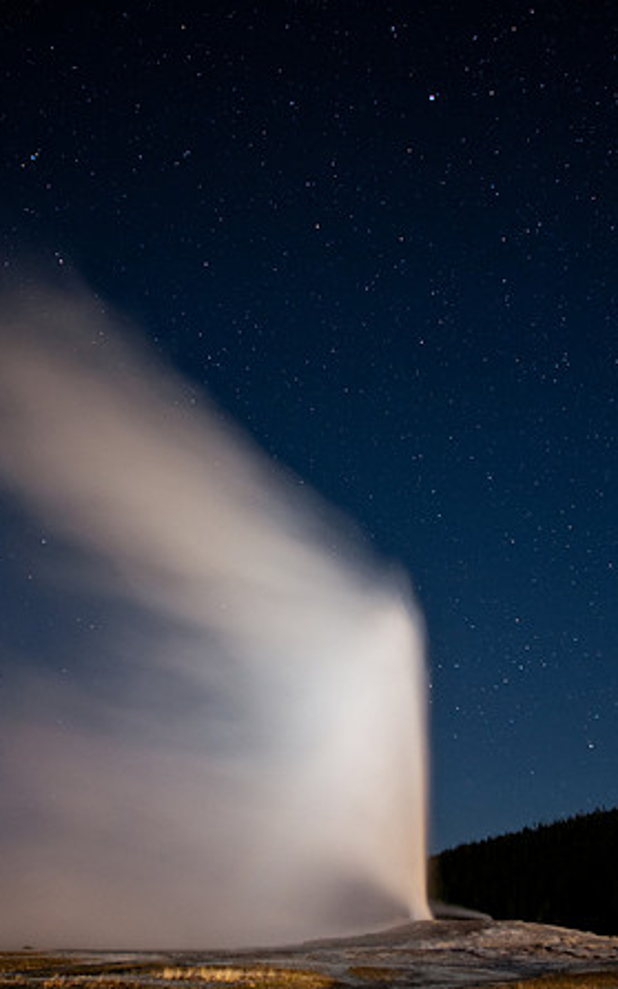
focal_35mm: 37
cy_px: 492
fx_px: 996
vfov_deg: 52.7
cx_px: 316
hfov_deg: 34.5
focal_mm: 24
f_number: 2.8
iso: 400
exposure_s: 24
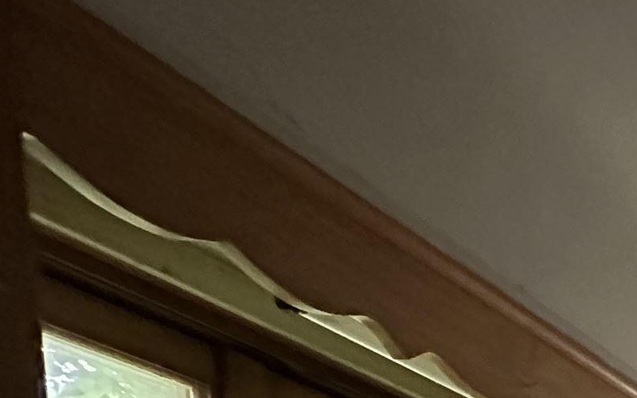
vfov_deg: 16.0
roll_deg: -0.6
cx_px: 1182
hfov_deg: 21.2
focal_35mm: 57
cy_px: 857
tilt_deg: -5.6
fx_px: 990
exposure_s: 1/60
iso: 1000
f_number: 2.2
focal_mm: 2.22
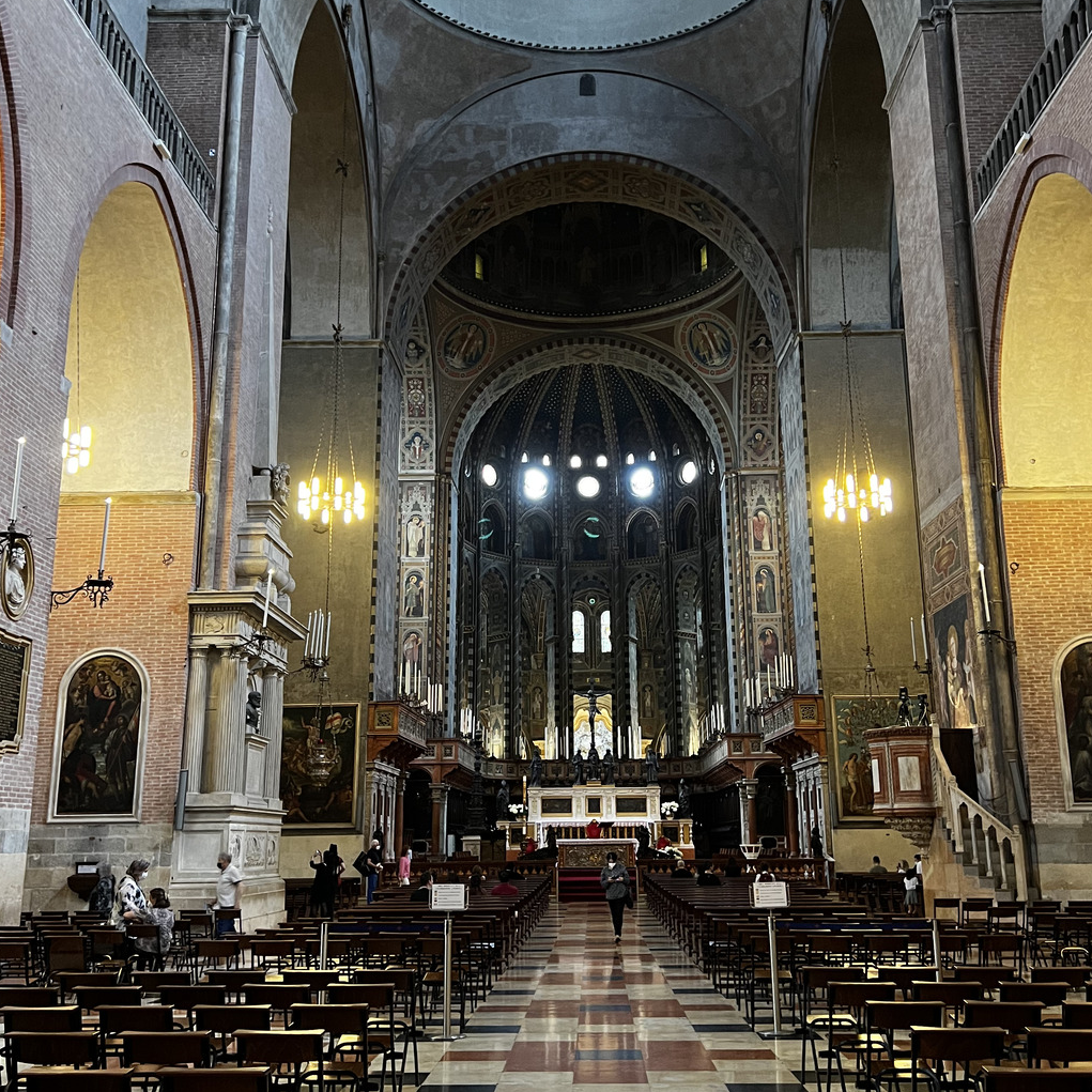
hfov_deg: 46.0
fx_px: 1285
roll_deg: +0.0
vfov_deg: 46.0
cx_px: 567
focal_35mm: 36
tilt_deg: +14.7
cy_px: 497
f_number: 1.5
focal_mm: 5.7
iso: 400
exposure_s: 1/33
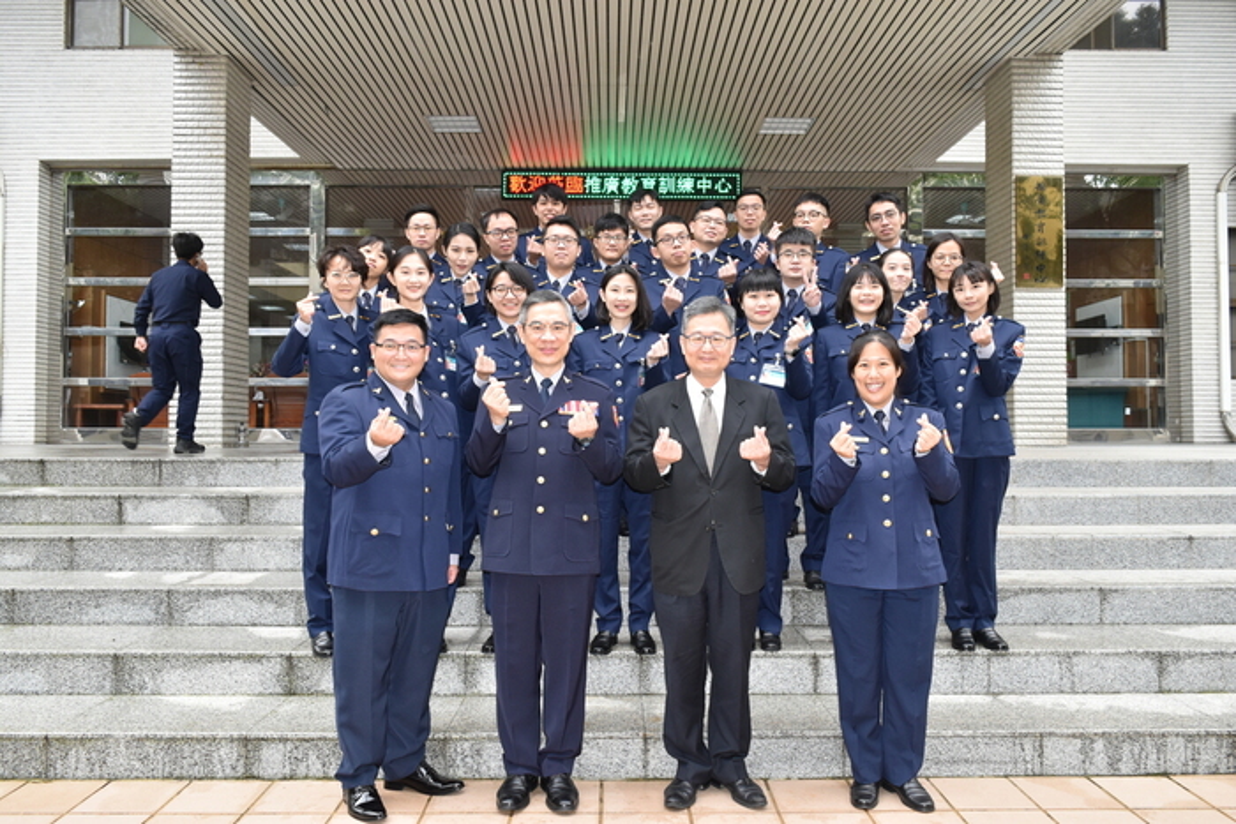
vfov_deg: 47.9
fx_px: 927
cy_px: 412
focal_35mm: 27
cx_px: 618
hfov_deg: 67.4
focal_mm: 18
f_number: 5.6
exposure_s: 1/125
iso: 640
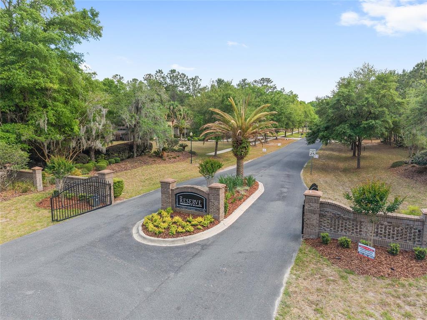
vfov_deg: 56.8
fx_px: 296
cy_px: 160
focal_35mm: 24
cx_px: 214
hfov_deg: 71.6
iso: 290
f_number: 1.8
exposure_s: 1/2500
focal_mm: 8.67
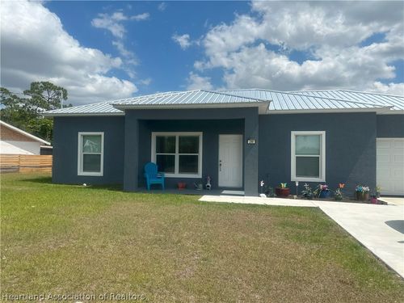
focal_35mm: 24
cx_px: 202
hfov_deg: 71.6
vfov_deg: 56.8
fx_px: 280
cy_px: 152
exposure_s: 1/7042
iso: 80
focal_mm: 6.86
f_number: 1.78
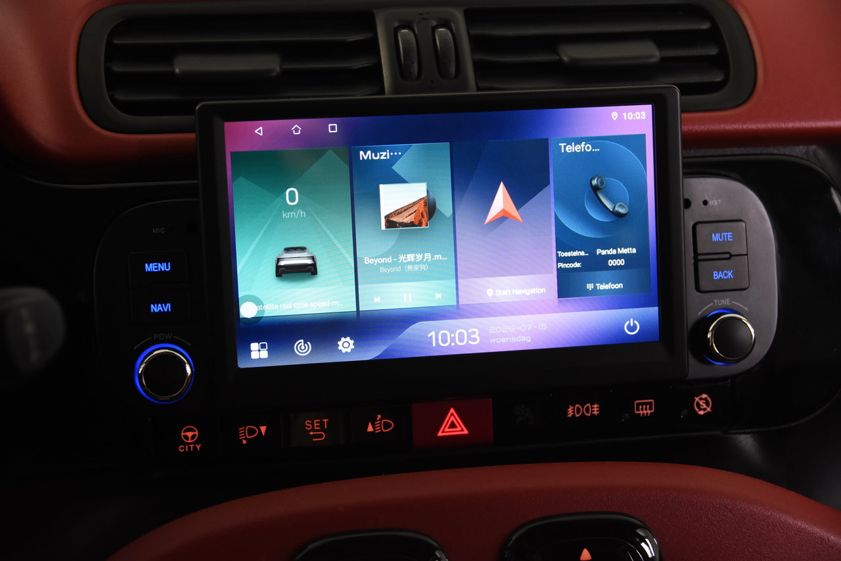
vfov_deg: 22.6
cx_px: 420
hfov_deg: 33.4
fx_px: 1401
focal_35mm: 60
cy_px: 280
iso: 1600
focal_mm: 40
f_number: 3.5
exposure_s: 1/80
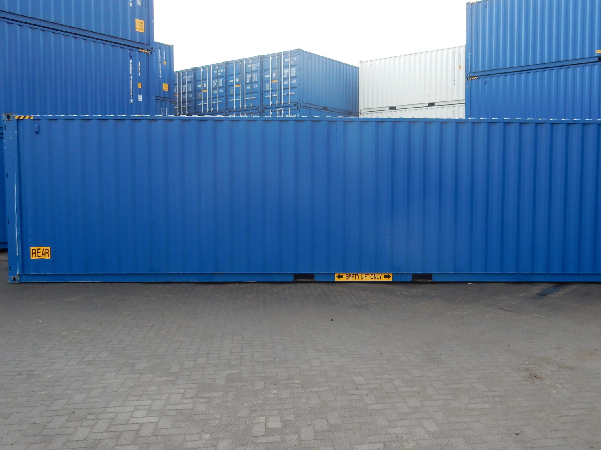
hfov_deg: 58.0
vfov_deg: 45.4
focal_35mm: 31
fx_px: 538
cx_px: 352
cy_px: 208
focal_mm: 4.5
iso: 125
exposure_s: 1/320
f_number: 3.7
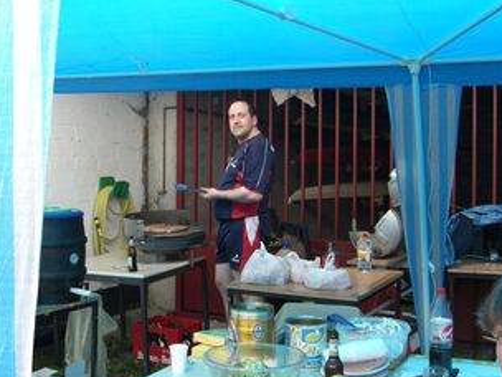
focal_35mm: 50
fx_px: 725
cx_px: 190
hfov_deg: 38.0
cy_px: 165
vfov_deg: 29.1
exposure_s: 1/100
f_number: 2.8
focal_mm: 7.9
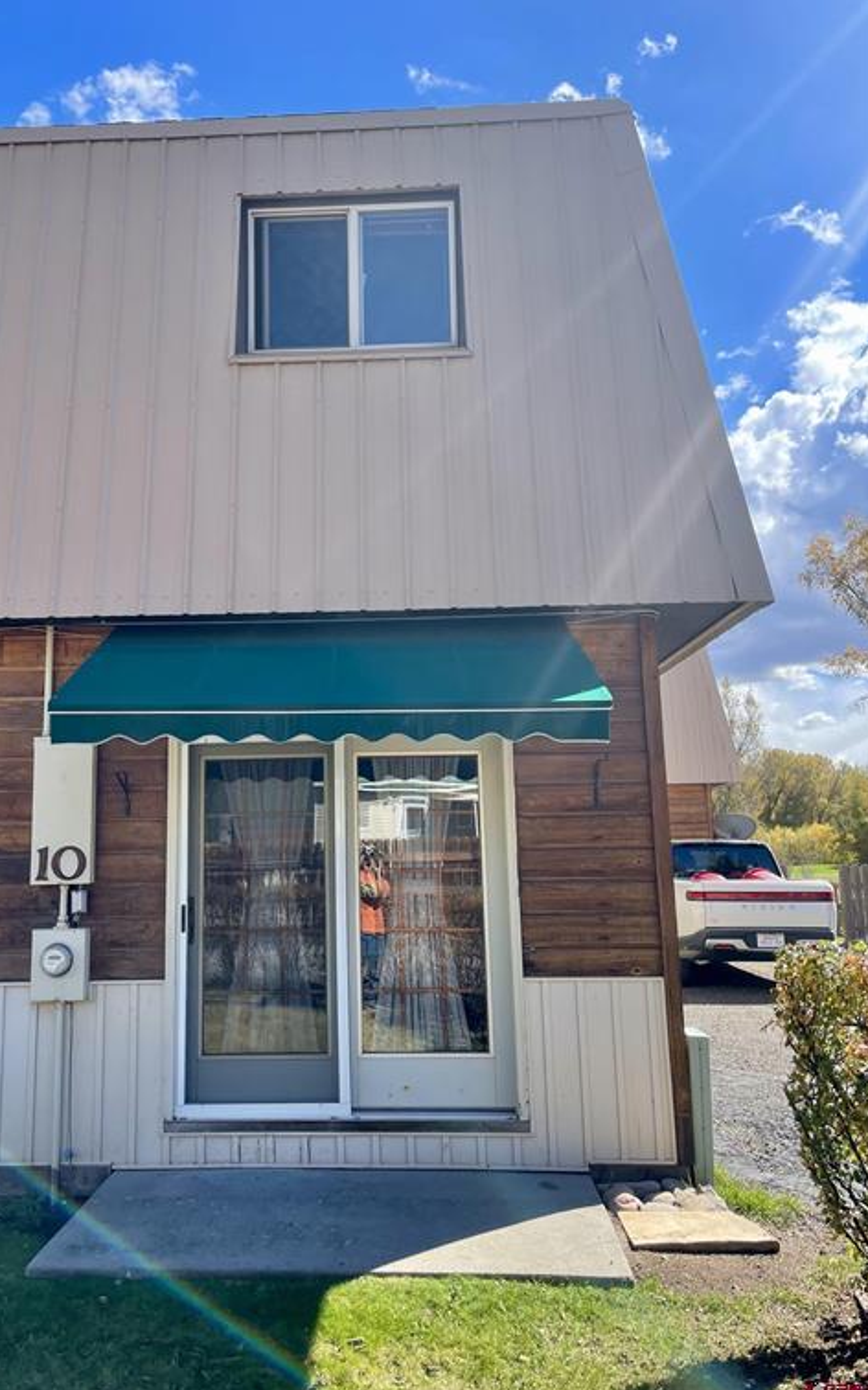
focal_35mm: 28
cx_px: 346
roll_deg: -0.6
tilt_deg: +8.6
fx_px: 1061
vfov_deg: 66.5
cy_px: 691
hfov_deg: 44.3
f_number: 1.6
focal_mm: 4.2
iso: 32
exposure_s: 1/1453
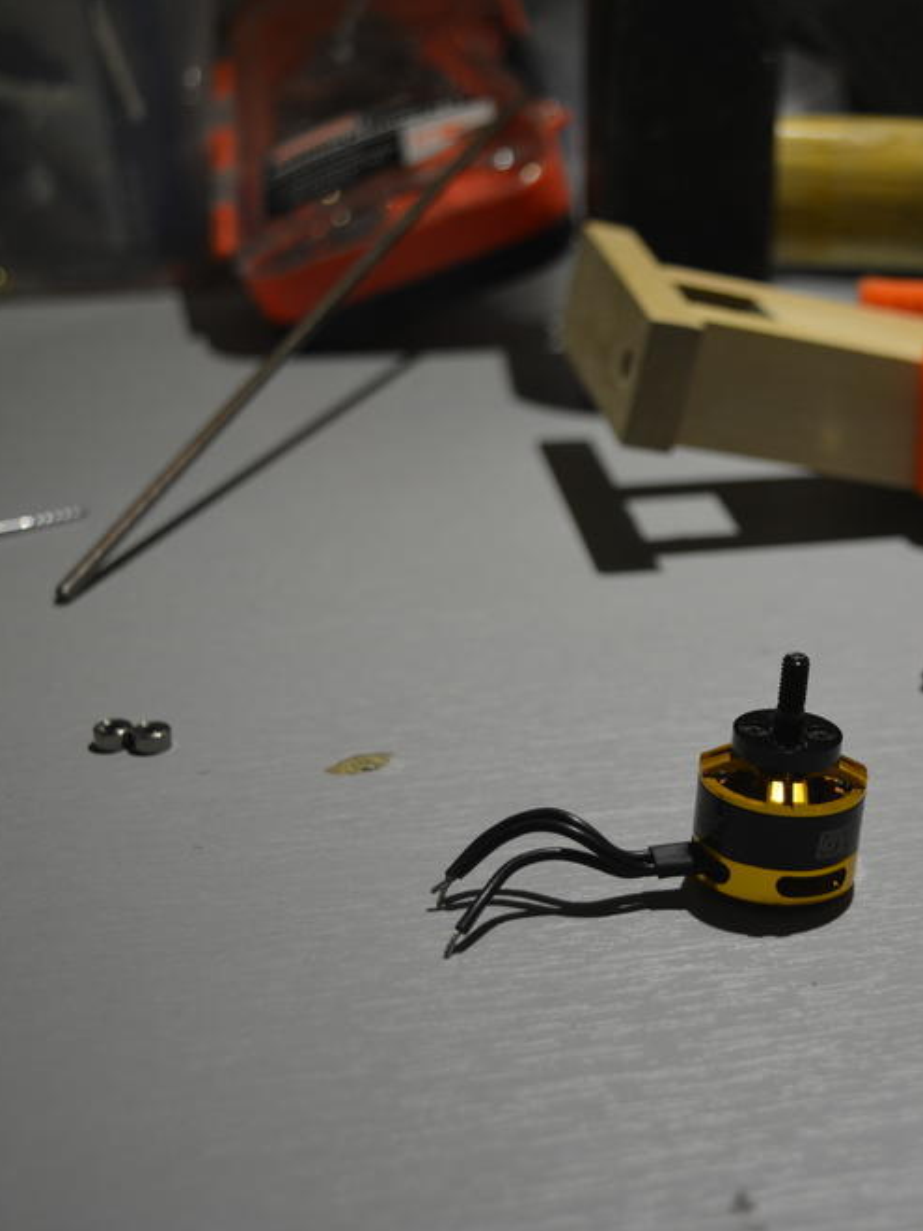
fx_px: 2408
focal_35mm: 68
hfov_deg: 21.2
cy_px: 618
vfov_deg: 28.7
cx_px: 830
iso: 400
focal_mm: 31
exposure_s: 1/60
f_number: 4.2
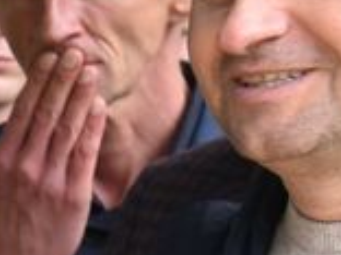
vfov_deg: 3.4
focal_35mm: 432
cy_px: 365
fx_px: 4256
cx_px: -971
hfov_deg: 4.3
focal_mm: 50
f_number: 5
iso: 640
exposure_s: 1/320
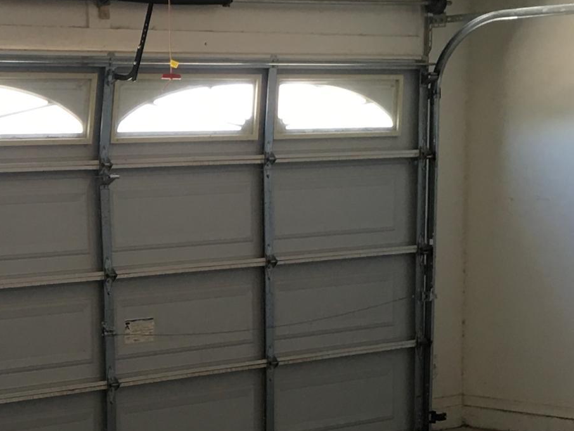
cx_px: -158
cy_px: 361
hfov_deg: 19.0
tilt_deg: -5.4
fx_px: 1592
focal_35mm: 96
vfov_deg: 15.3
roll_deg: +1.0
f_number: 2.2
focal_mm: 4.15
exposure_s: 1/15
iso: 25
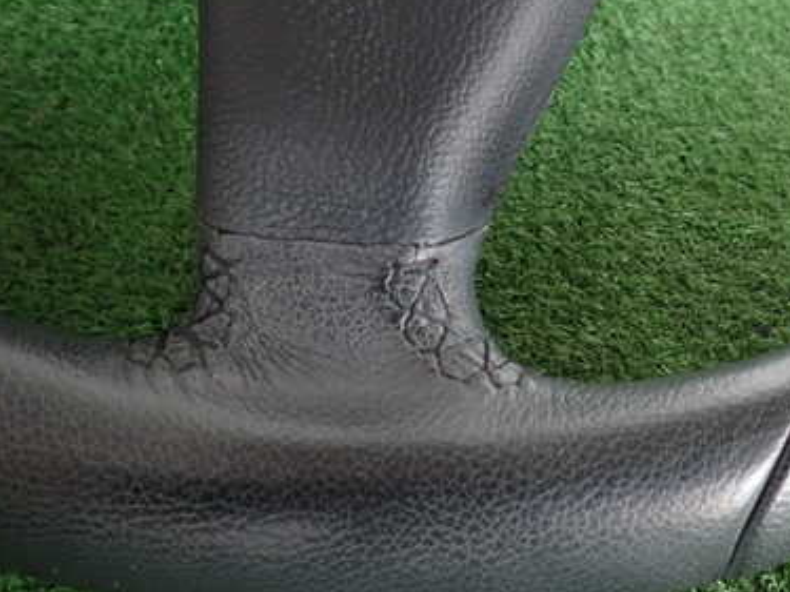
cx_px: 609
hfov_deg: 44.9
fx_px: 913
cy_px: 278
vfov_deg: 35.9
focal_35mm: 40
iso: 200
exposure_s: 1/50
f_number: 2
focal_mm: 4.5
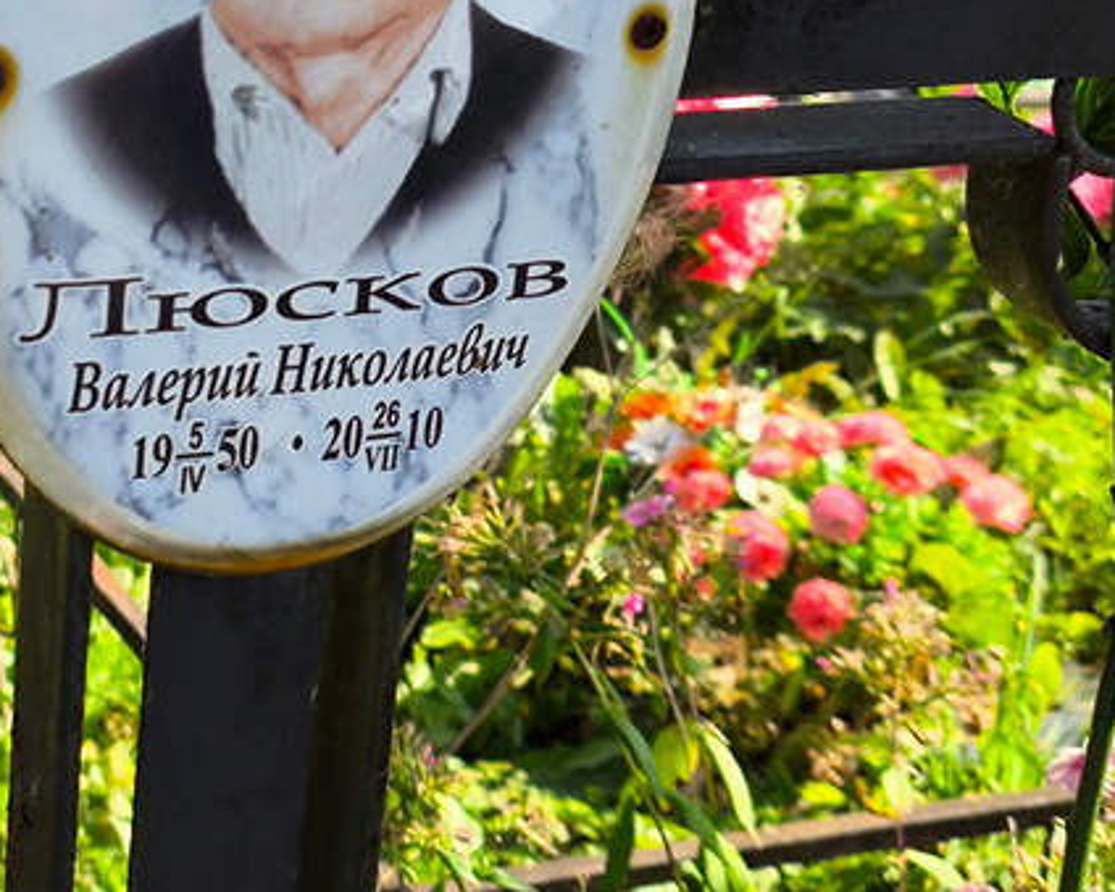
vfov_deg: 16.7
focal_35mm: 92
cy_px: 358
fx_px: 3035
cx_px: 317
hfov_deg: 20.7
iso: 50
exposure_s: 1/499
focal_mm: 4.71
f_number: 1.7
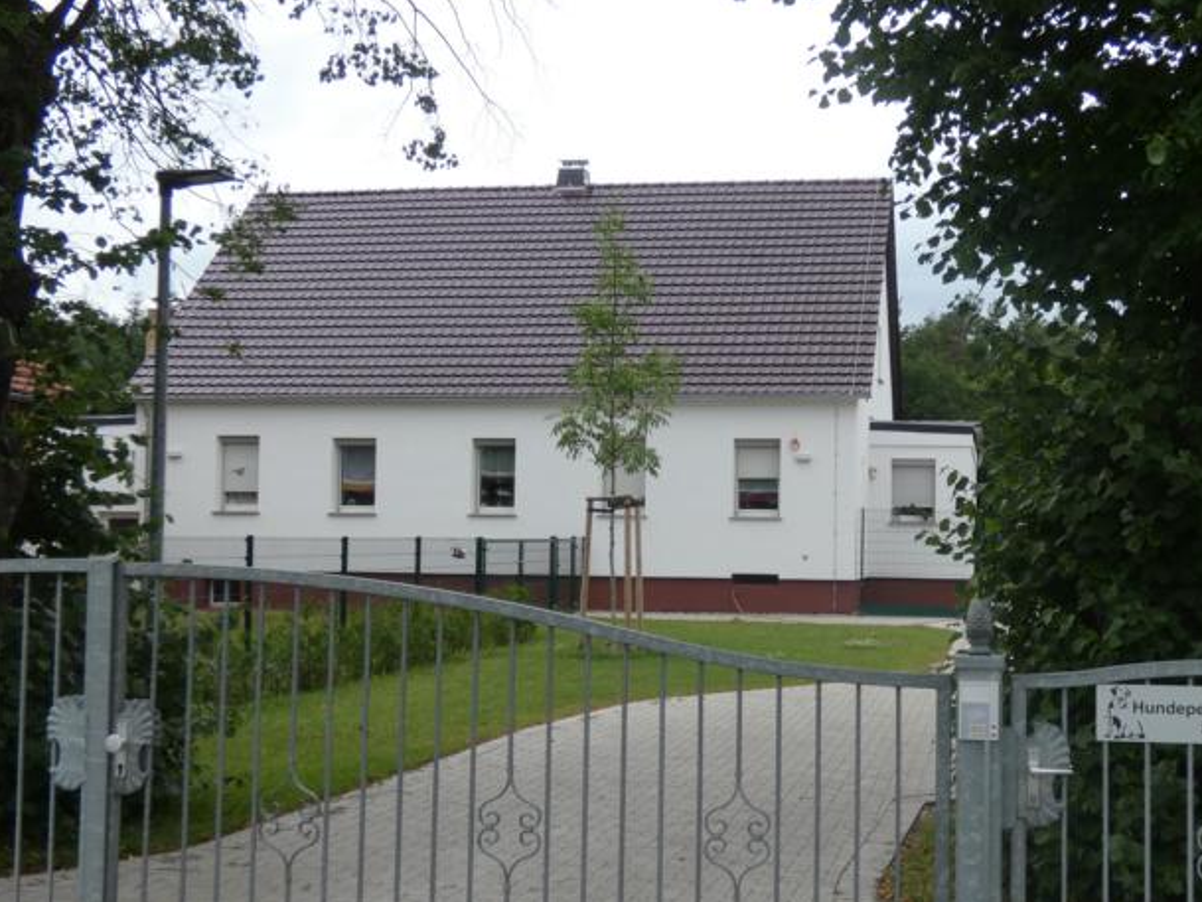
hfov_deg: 41.1
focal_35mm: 46
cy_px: 478
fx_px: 1598
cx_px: 718
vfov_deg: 31.5
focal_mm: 6.2
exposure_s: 1/500
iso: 80
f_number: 3.4
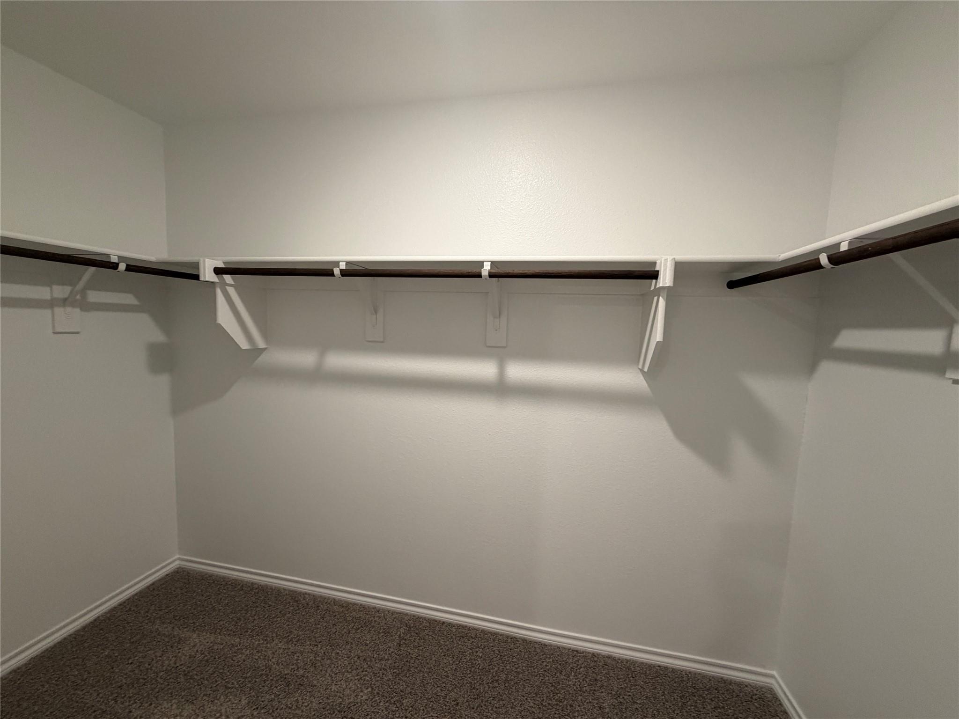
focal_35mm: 14
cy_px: 360
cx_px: 480
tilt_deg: -5.5
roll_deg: -0.6
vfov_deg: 85.7
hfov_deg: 102.1
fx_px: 388
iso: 200
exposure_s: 1/60
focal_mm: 2.22
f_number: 2.2
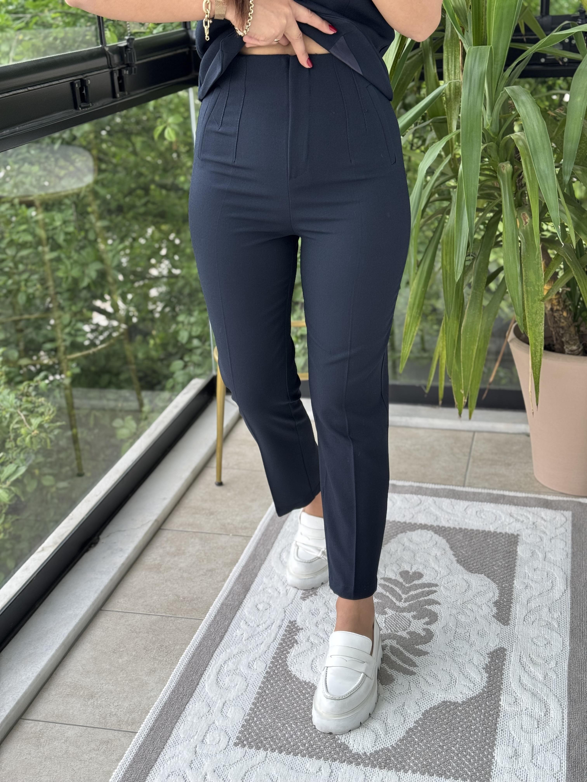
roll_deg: +4.8
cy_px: 391
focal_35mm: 48
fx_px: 1085
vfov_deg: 39.7
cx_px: 294
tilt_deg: -36.8
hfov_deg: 30.3
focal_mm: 6.76
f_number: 1.78
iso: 50
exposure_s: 1/128
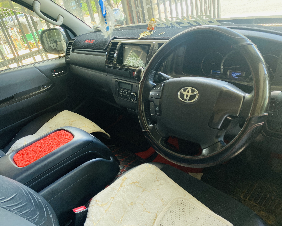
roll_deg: +13.1
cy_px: 113
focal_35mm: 28
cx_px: 133
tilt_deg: -27.3
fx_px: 234
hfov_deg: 62.2
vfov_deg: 51.5
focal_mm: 4.25
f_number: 1.8
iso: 50
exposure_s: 1/122
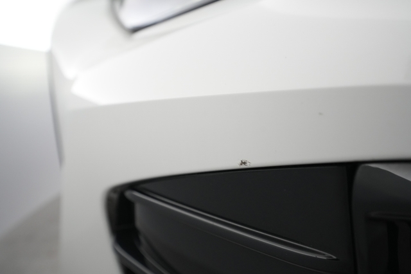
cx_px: 206
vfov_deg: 46.4
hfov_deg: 65.5
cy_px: 137
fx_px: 319
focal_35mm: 28
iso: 3200
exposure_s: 1/80
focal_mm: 28
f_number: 5.6
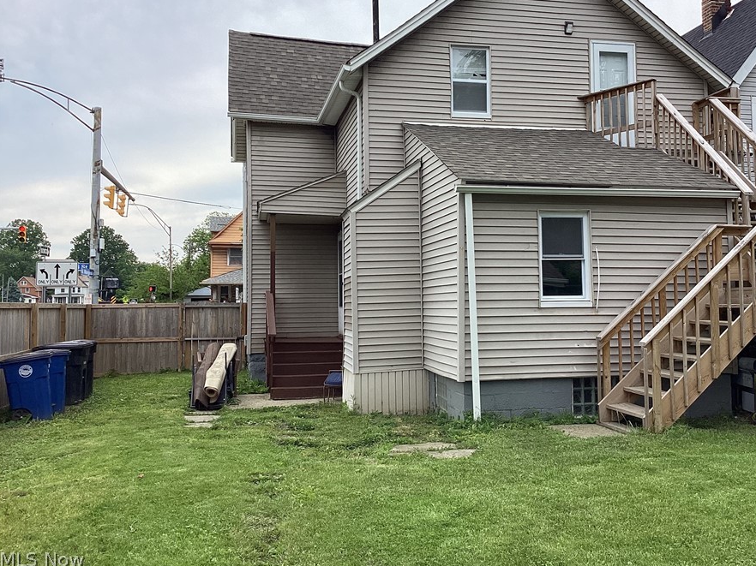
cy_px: 245
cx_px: 434
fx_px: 786
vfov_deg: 39.6
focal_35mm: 36
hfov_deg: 51.2
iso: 25
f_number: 2.4
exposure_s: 1/840
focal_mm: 3.3
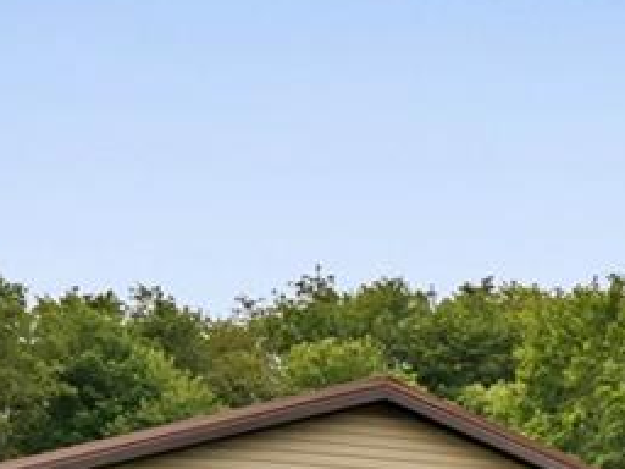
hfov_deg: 14.7
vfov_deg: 11.6
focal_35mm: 123
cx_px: 994
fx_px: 2221
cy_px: 682
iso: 2000
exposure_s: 1/400
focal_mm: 32
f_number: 8
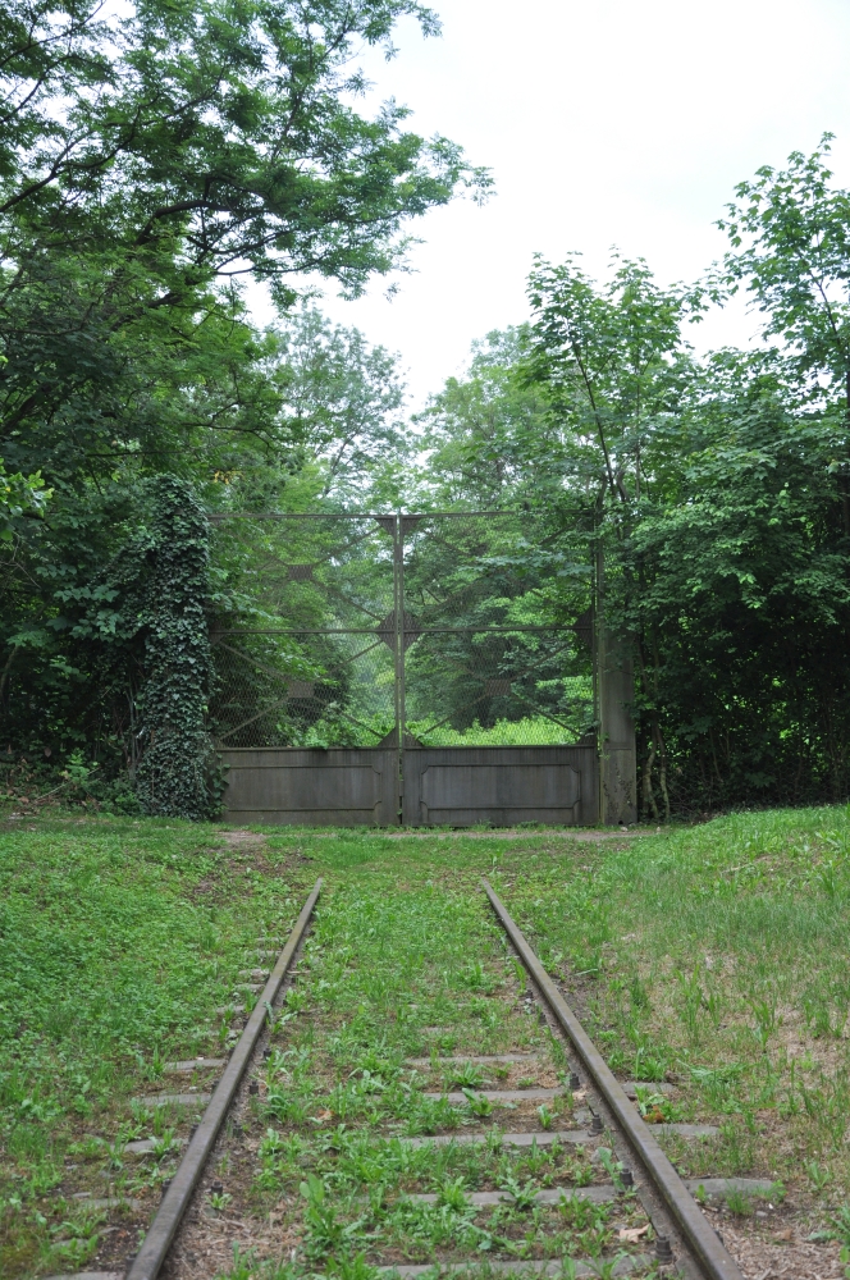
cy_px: 640
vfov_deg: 46.5
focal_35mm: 42
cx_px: 425
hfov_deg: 31.8
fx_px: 1492
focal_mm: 28
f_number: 6.3
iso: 320
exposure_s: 1/160
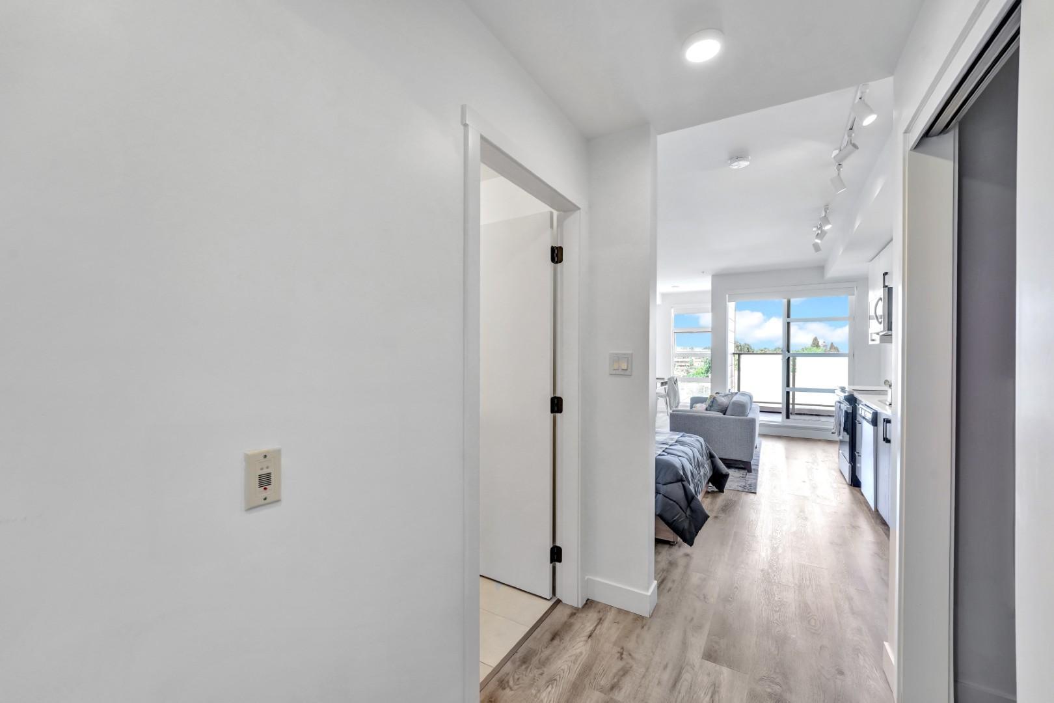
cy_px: 352
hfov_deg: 101.9
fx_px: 427
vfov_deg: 78.8
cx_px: 527
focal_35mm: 15
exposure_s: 1/40
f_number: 8
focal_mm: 14.6
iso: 400
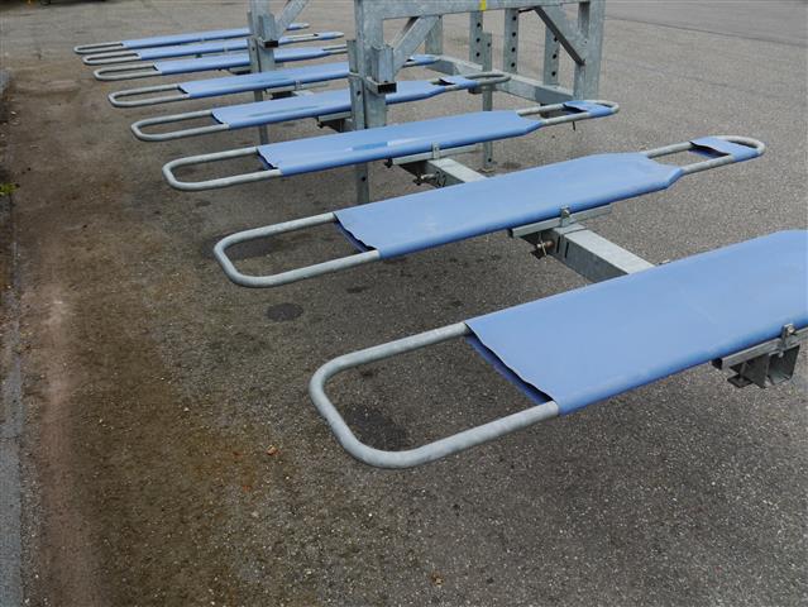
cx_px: 404
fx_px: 794
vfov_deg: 41.8
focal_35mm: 34
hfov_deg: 53.9
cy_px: 304
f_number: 5.6
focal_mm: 17
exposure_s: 1/160
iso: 160
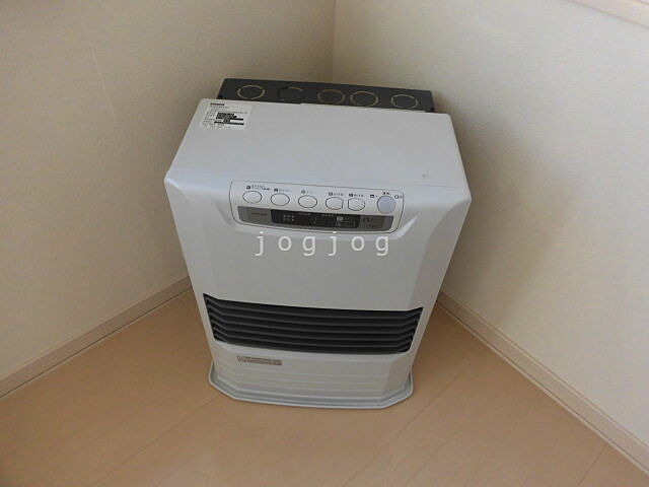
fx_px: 450
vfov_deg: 56.8
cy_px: 244
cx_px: 324
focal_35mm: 24
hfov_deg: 71.6
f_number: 3.1
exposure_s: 1/125
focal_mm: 4.3
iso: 100
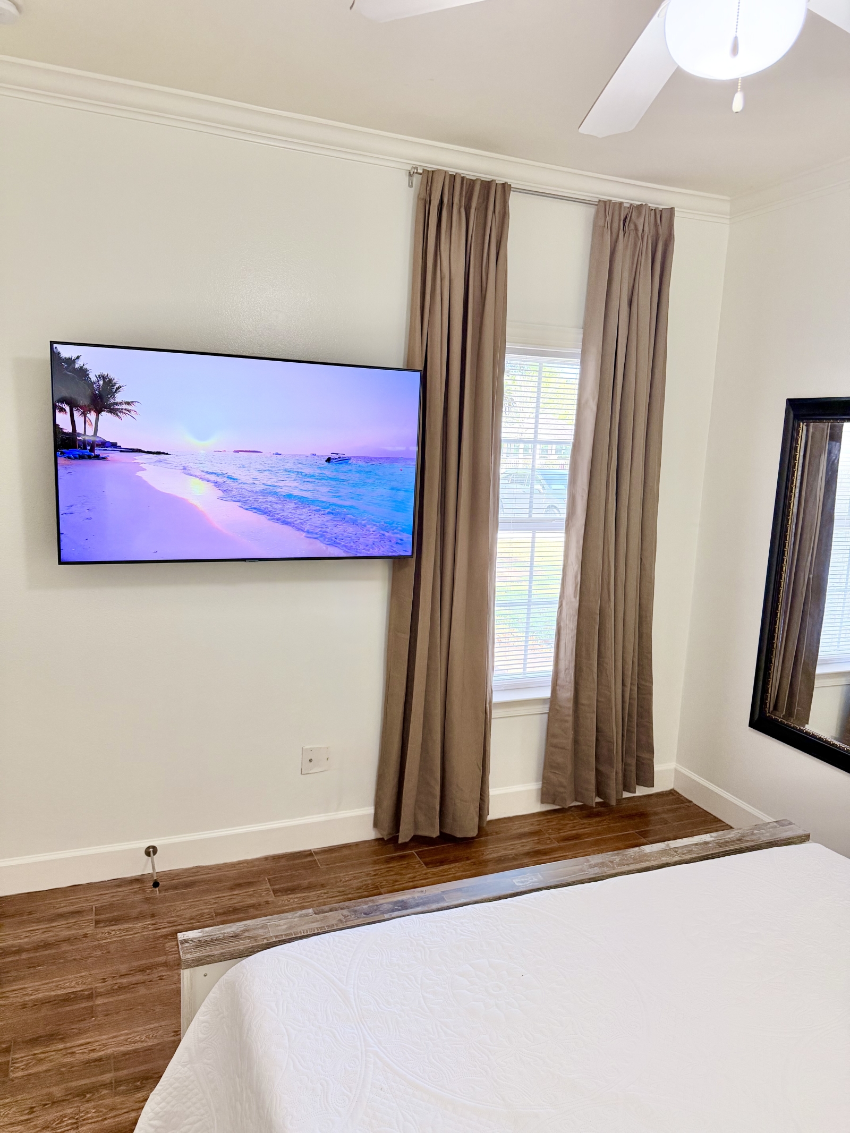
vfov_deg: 71.6
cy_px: 566
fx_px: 786
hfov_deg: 56.8
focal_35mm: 24
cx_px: 425
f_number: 1.78
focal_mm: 6.76
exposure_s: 1/120
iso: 320
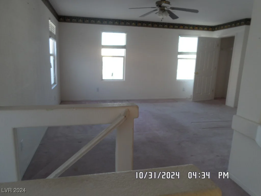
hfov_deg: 69.4
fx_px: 188
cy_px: 98
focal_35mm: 25
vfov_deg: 54.9
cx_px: 130
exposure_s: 1/30
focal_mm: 4.5
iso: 100
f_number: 2.5
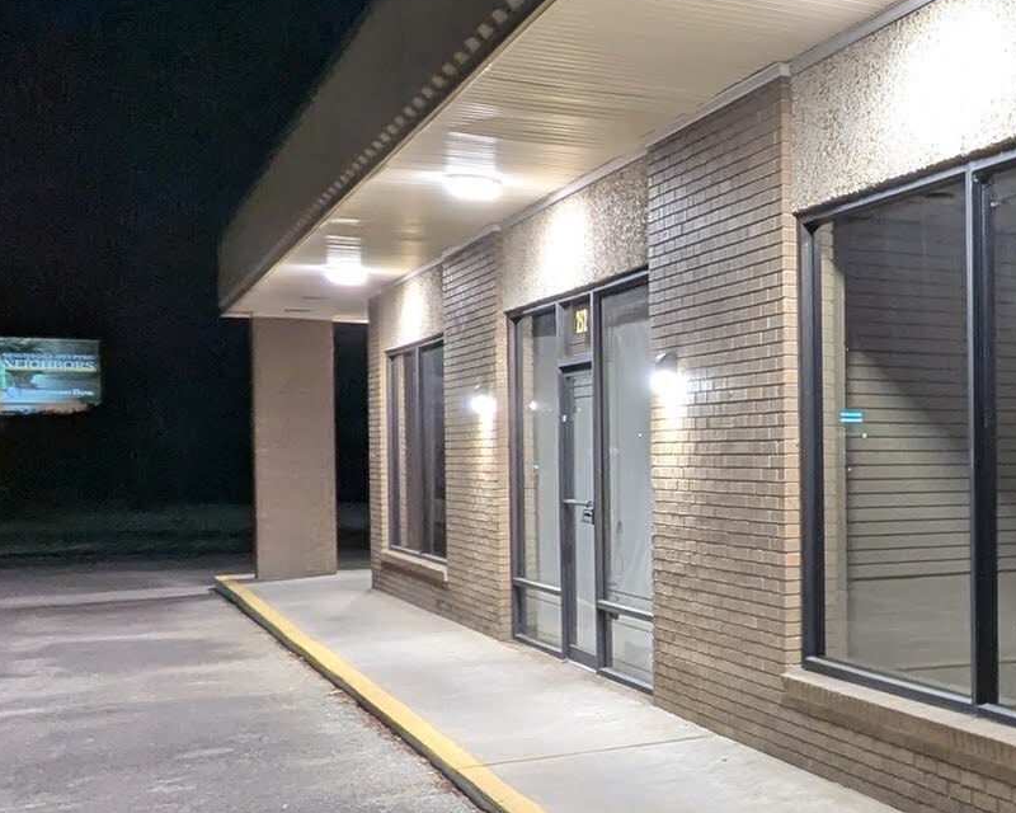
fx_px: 1503
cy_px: 509
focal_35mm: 50
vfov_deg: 30.1
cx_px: 1356
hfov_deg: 29.3
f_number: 2.2
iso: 108
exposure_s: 1/40
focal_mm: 2.35
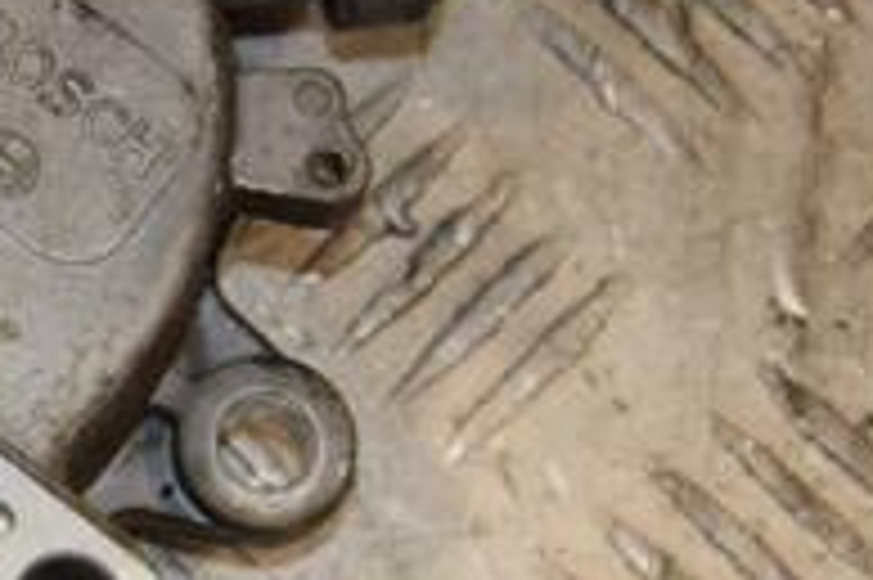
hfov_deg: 8.7
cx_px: -306
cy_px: 117
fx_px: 5621
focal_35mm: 232
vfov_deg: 5.9
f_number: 7.1
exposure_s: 1/200
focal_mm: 50
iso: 800
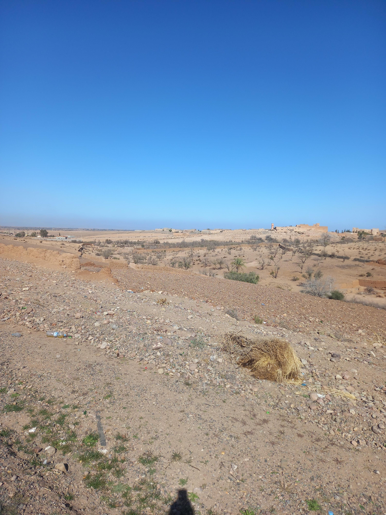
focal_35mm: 25
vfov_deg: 69.4
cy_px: 258
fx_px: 372
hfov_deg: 54.9
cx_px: 193
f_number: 2
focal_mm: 4.6
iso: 25
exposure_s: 1/993
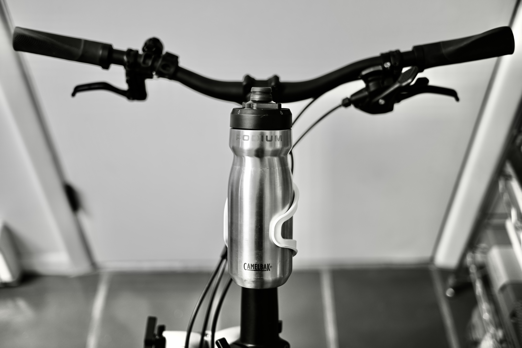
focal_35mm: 40
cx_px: 261
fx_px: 580
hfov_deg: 48.5
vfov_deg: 33.4
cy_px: 174
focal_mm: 40
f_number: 2
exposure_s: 1/80
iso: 100
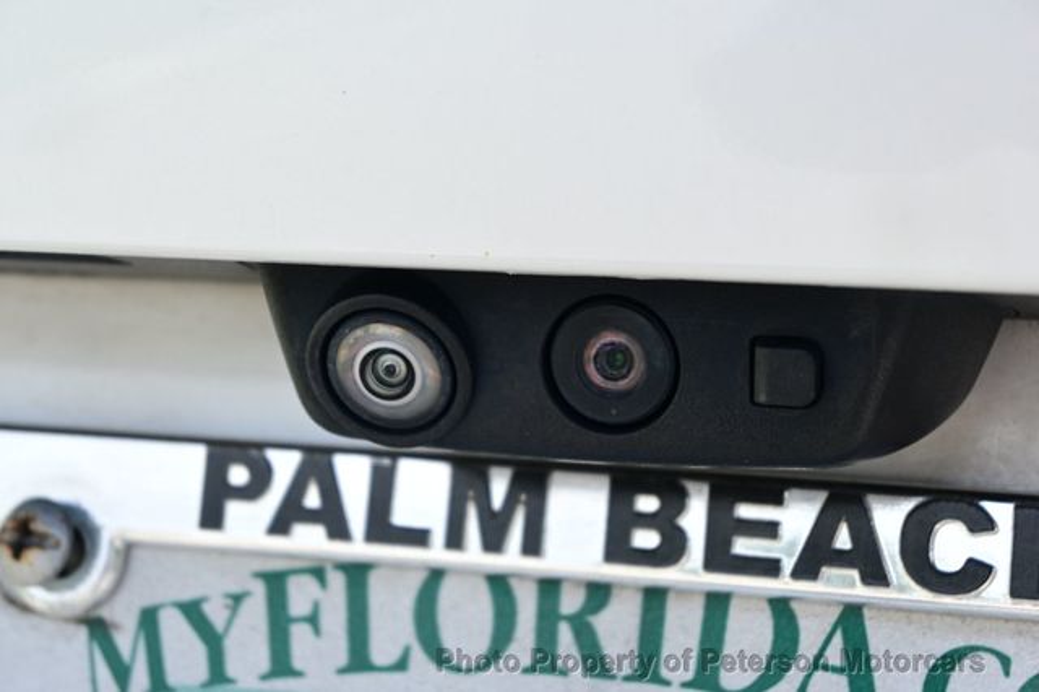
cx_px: 520
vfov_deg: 18.2
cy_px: 346
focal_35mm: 75
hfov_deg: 27.0
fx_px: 2163
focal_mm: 50
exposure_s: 1/125
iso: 100
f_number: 6.3
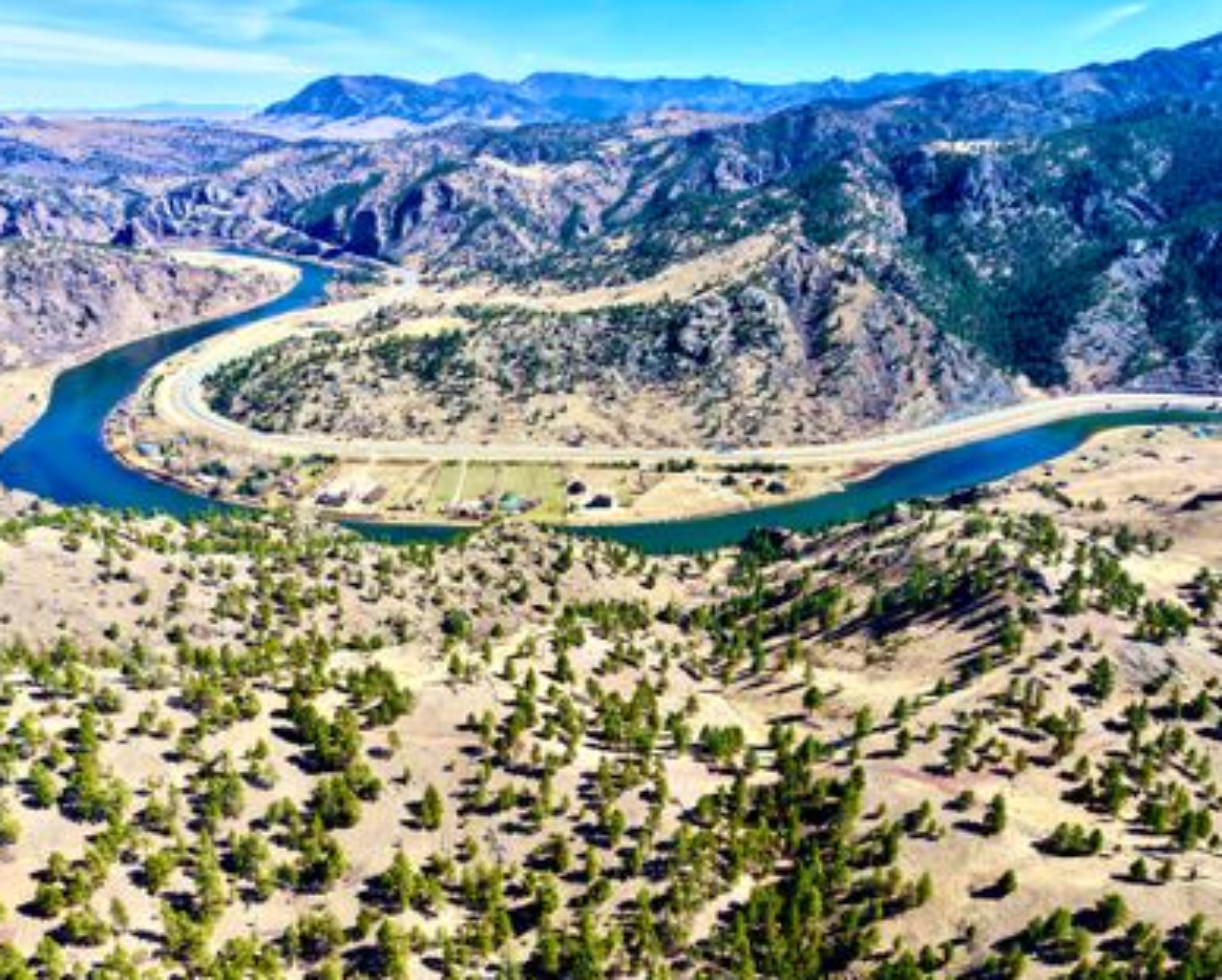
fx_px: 941
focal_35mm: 26
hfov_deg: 65.9
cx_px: 565
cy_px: 499
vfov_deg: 55.0
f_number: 1.8
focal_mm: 8.67
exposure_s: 1/5000
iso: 290
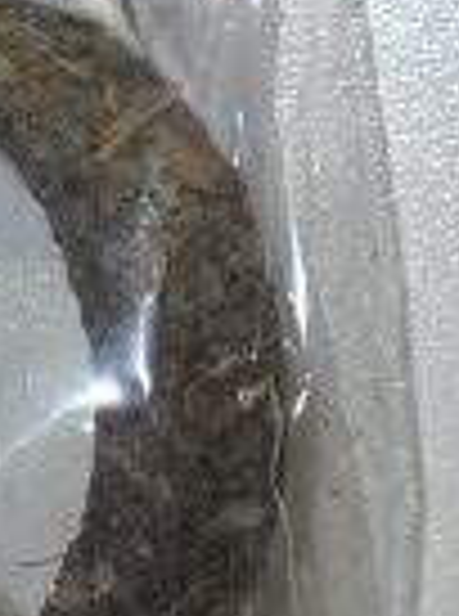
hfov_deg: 8.0
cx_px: -387
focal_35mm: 178
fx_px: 3162
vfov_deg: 11.0
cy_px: -67
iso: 110
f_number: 2.8
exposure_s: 1/60
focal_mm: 6.2
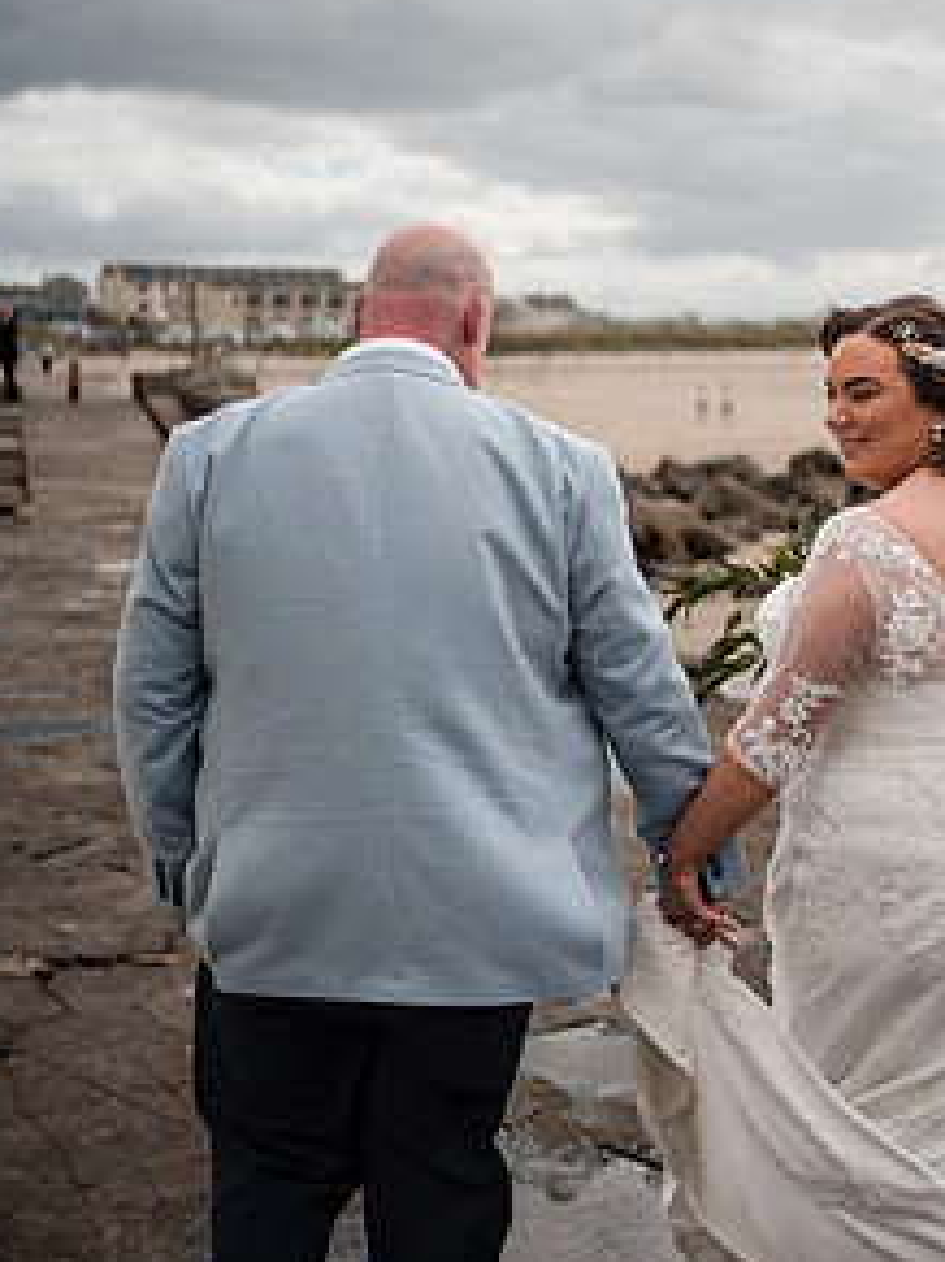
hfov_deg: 27.9
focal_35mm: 52
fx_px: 1894
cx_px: 594
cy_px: 460
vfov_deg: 36.6
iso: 100
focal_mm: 35
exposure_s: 1/8000
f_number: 1.8
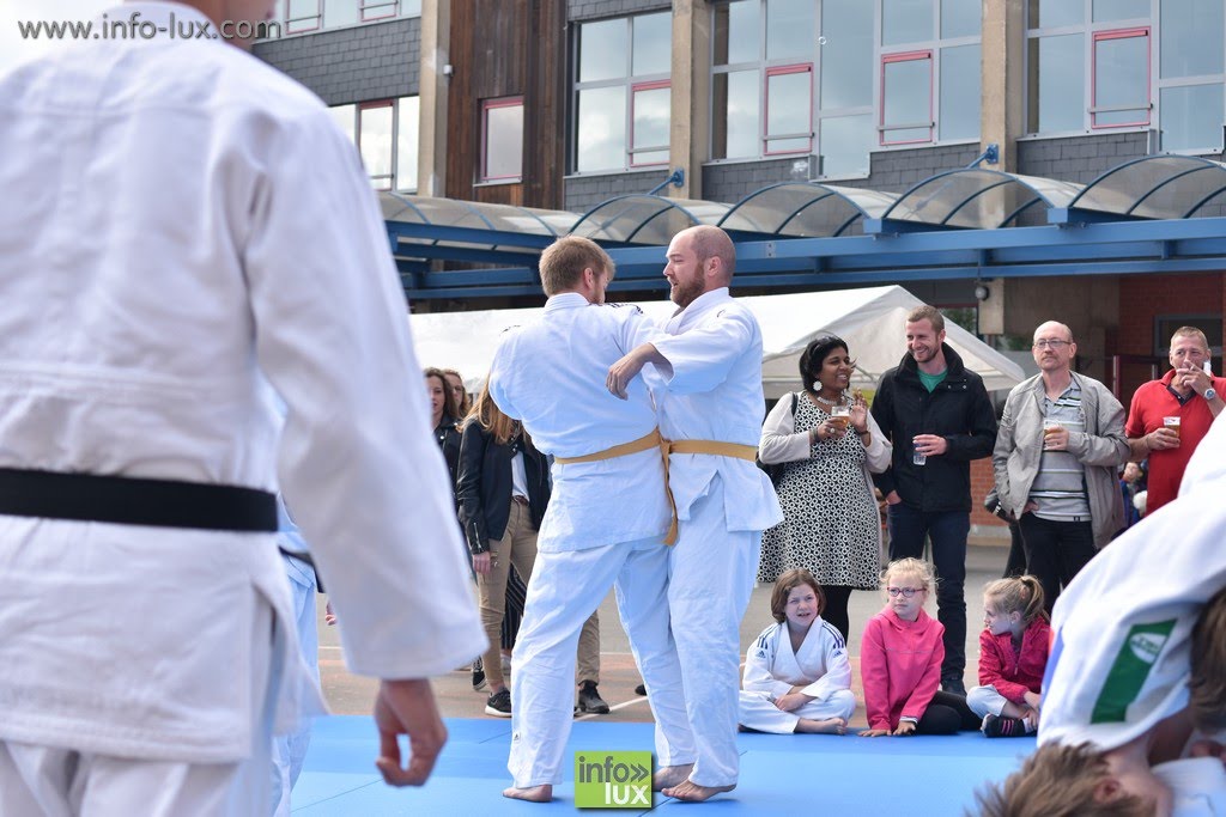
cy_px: 408
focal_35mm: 75
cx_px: 613
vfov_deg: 18.2
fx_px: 2554
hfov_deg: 27.0
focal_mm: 50
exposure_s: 1/500
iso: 100
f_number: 4.5
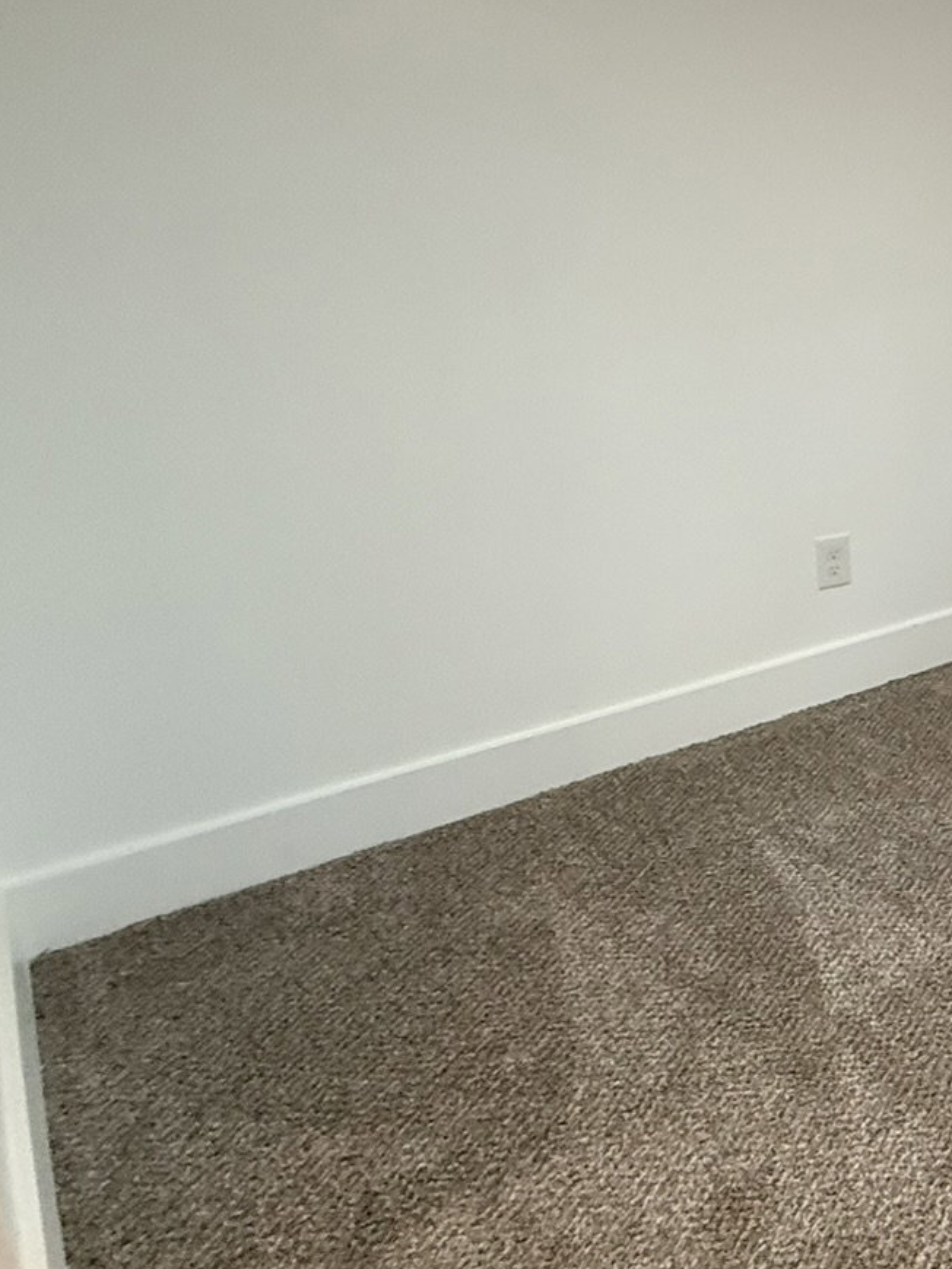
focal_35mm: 33
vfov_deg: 54.8
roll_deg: -2.2
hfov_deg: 30.2
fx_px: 1210
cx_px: 1336
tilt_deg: -14.4
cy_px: 494
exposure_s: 1/60
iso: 250
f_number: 2.2
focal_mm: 2.22
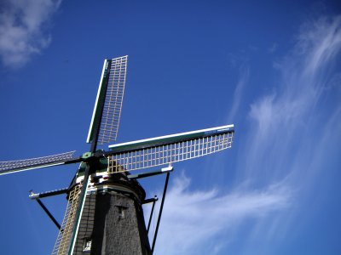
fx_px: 650
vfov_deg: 22.3
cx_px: 170
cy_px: 128
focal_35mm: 66
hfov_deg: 29.4
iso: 50
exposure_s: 1/1000
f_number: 3.1
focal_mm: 10.3
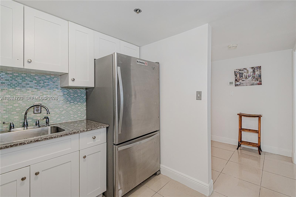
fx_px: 132
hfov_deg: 96.7
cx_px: 148
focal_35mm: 16
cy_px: 98
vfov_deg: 73.7
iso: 1600
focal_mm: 16
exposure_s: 1/50
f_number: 8
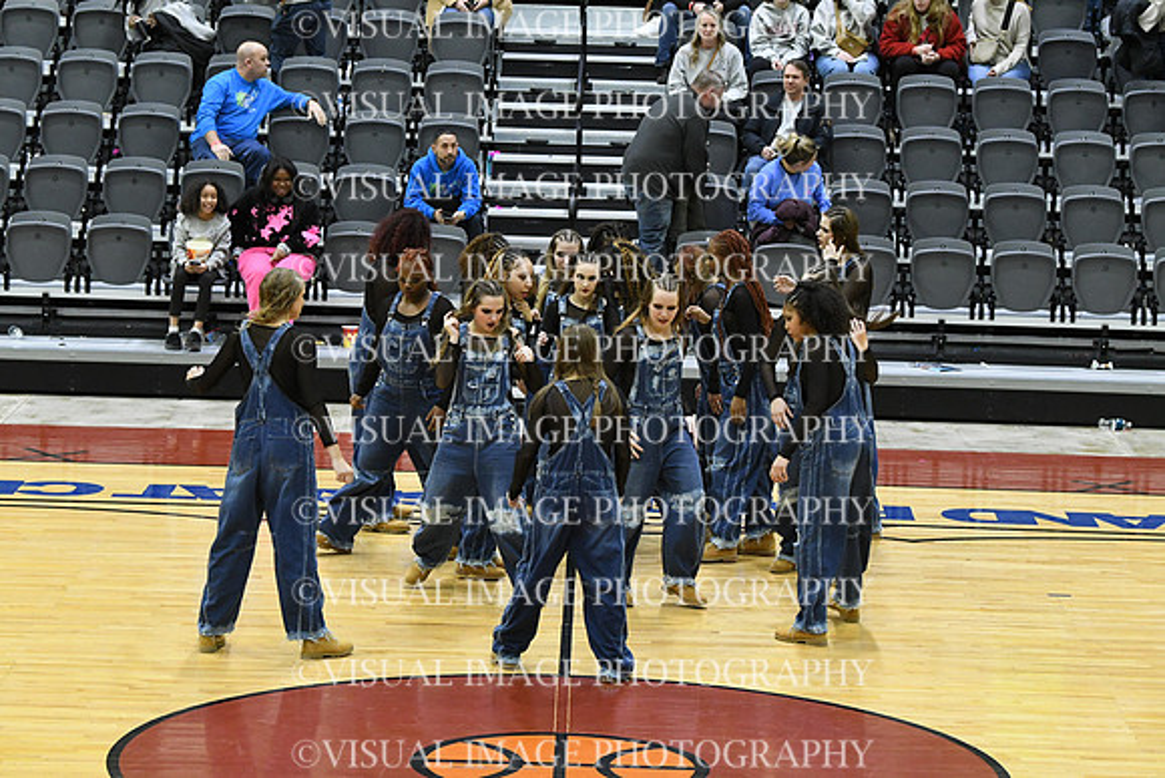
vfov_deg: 10.6
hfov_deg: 15.9
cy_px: 389
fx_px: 4175
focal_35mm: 129
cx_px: 582
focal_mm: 86
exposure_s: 1/250
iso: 4000
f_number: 4
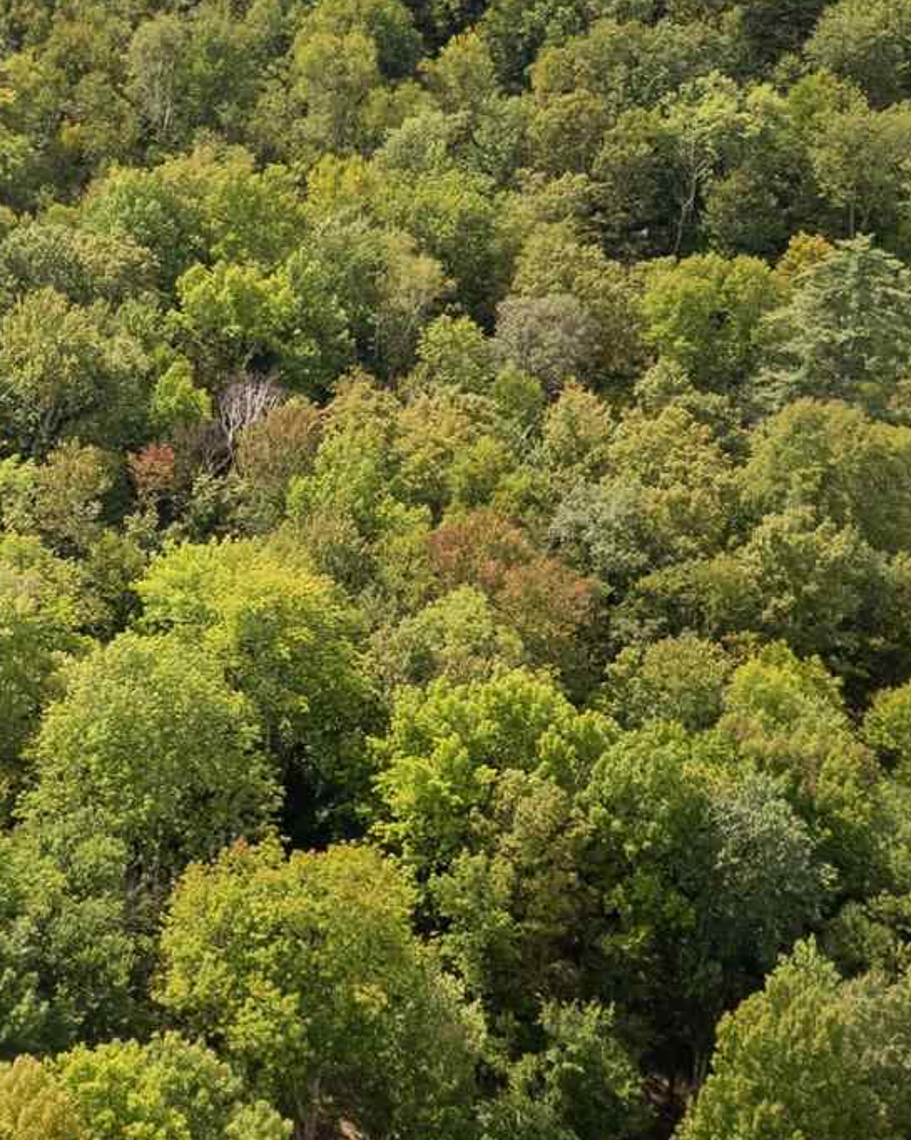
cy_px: 328
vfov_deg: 20.5
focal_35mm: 93
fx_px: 3136
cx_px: 94
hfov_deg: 16.3
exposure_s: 1/180
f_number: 2.8
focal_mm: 8.38
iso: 120
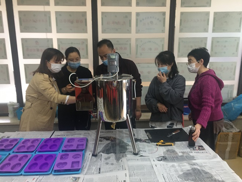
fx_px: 203
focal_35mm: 29
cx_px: 121
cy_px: 91
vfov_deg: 48.2
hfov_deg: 61.7
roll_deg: +1.5
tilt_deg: -10.4
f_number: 2.2
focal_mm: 4.15
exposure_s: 1/17
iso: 64
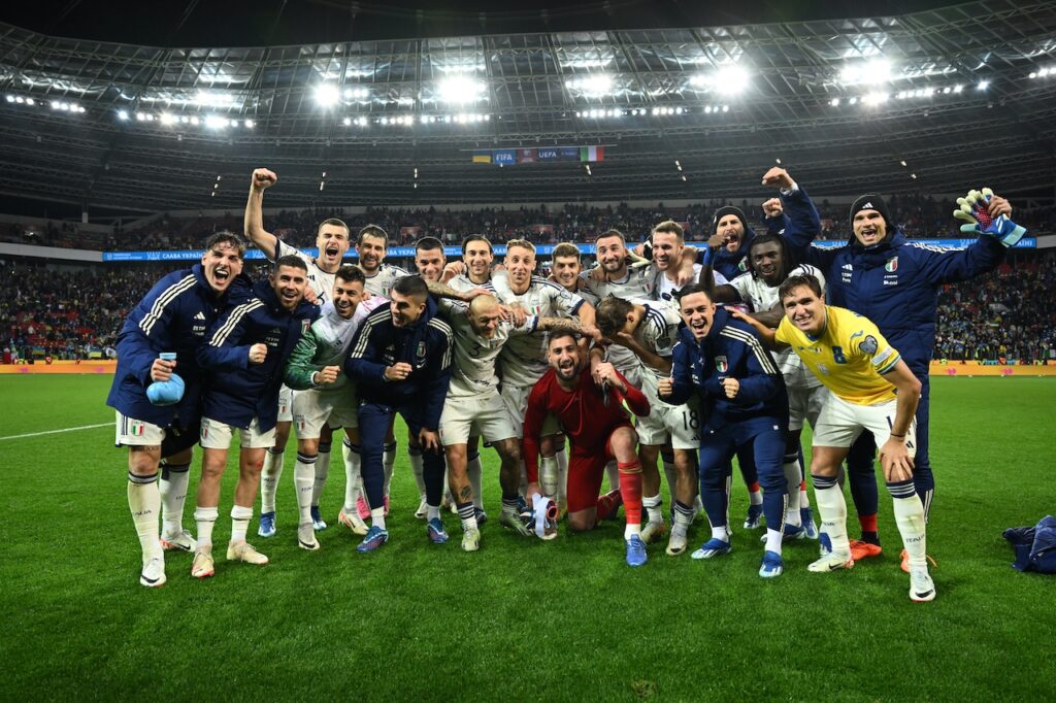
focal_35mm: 24
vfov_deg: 53.1
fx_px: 704
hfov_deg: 73.8
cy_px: 352
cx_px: 528
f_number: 4.5
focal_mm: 24
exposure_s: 1/640
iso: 2000
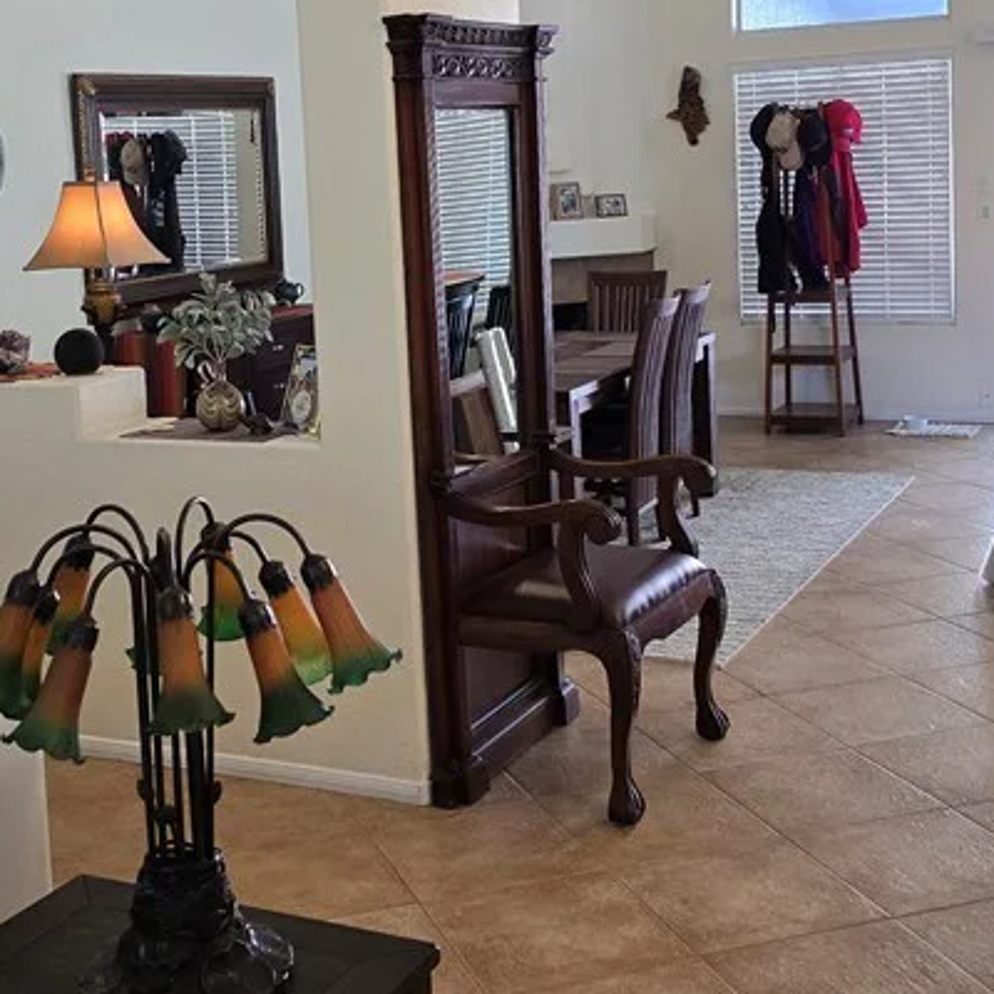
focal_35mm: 52
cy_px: 340
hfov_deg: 32.6
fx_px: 1689
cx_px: 373
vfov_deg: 32.5
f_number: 1.7
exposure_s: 1/120
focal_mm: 6.3
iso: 250
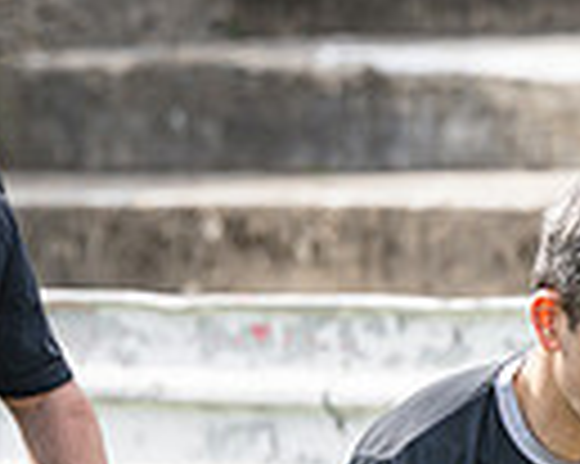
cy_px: 601
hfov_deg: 2.6
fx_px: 12779
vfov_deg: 2.1
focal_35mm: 745
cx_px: 449
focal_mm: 145
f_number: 4
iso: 200
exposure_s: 1/1000
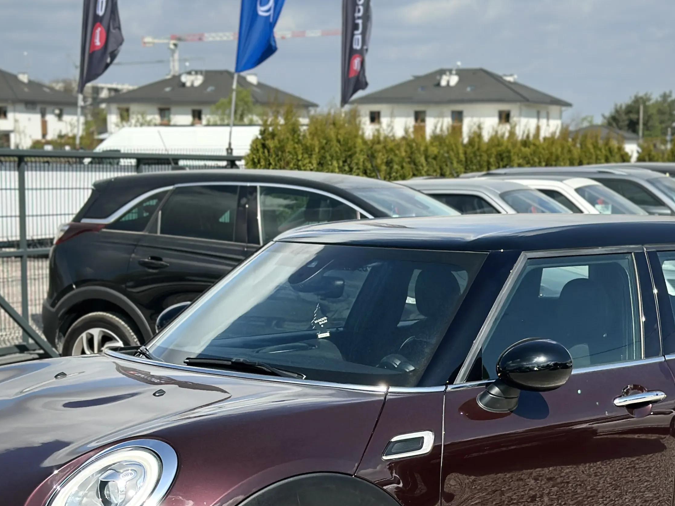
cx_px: 373
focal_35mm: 83
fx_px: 1619
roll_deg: -0.5
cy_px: 413
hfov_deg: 23.5
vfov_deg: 17.6
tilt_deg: -8.6
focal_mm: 6.86
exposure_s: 1/5000
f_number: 1.78
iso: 100
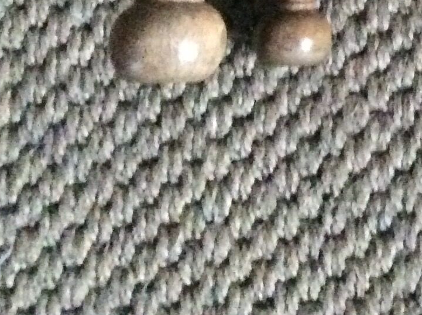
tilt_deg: -74.7
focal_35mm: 115
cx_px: 665
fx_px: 1400
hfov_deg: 15.6
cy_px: -244
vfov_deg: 11.9
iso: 800
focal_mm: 3.3
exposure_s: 1/17
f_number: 2.4
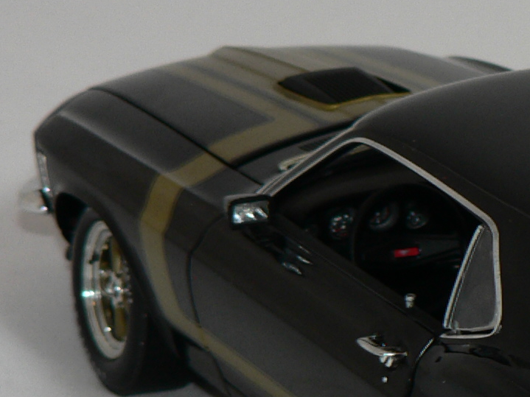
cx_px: 666
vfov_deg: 7.3
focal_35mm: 203
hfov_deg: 9.6
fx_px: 3108
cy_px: 331
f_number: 3.2
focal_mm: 9.5
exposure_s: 1/60
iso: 80
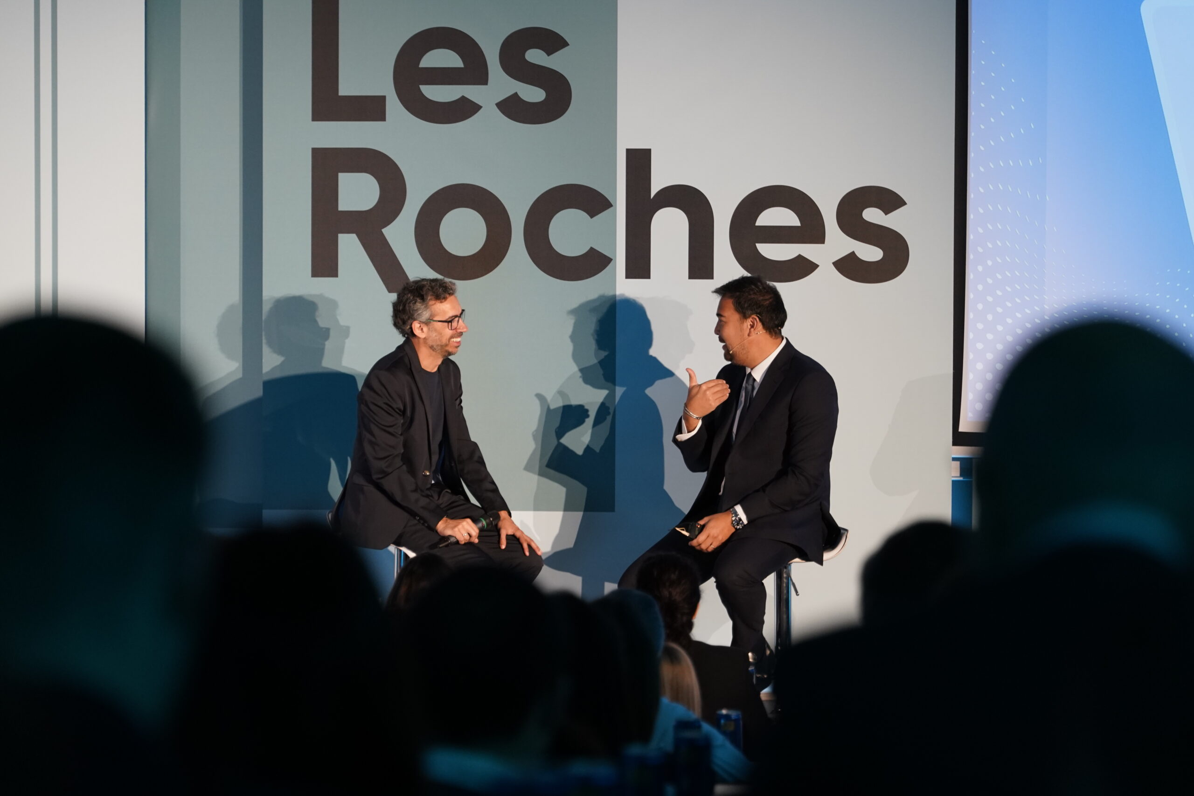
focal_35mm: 122
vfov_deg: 11.2
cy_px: 398
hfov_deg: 16.8
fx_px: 4046
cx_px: 597
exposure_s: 1/160
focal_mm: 122
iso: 2500
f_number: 4.5
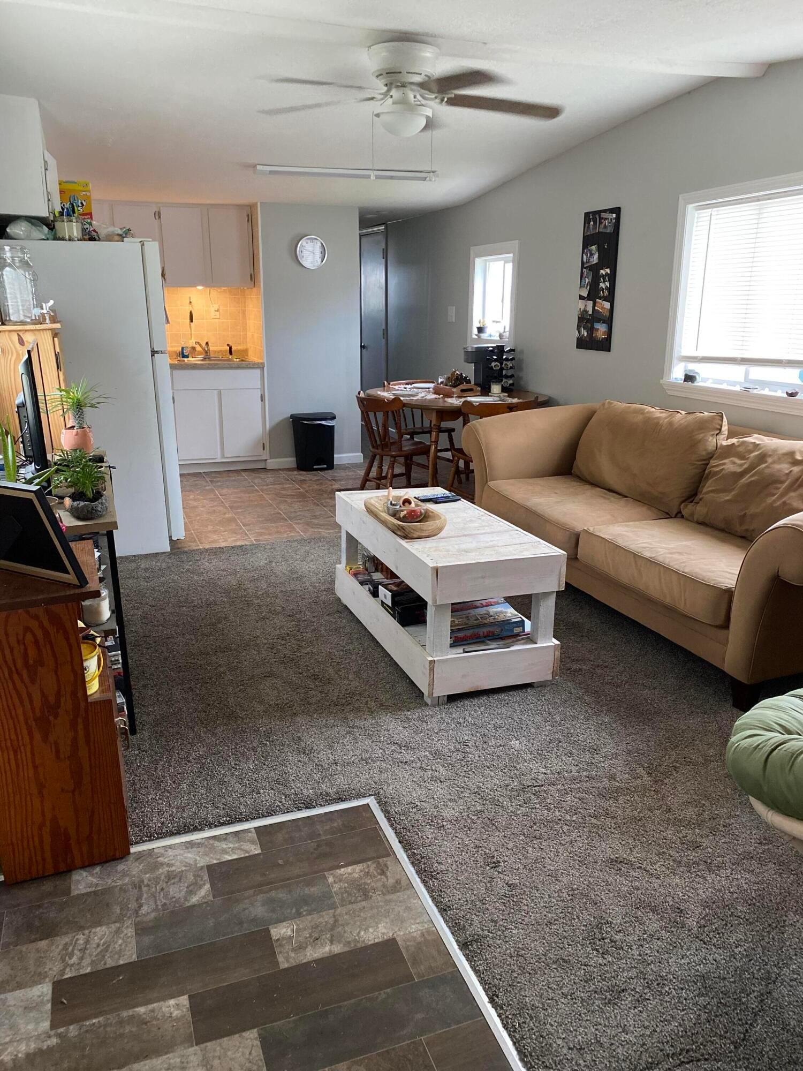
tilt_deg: -16.2
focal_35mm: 26
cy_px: 536
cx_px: 402
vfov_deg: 67.3
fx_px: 804
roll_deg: -0.5
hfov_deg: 53.1
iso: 400
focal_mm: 4.25
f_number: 1.8
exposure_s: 1/60
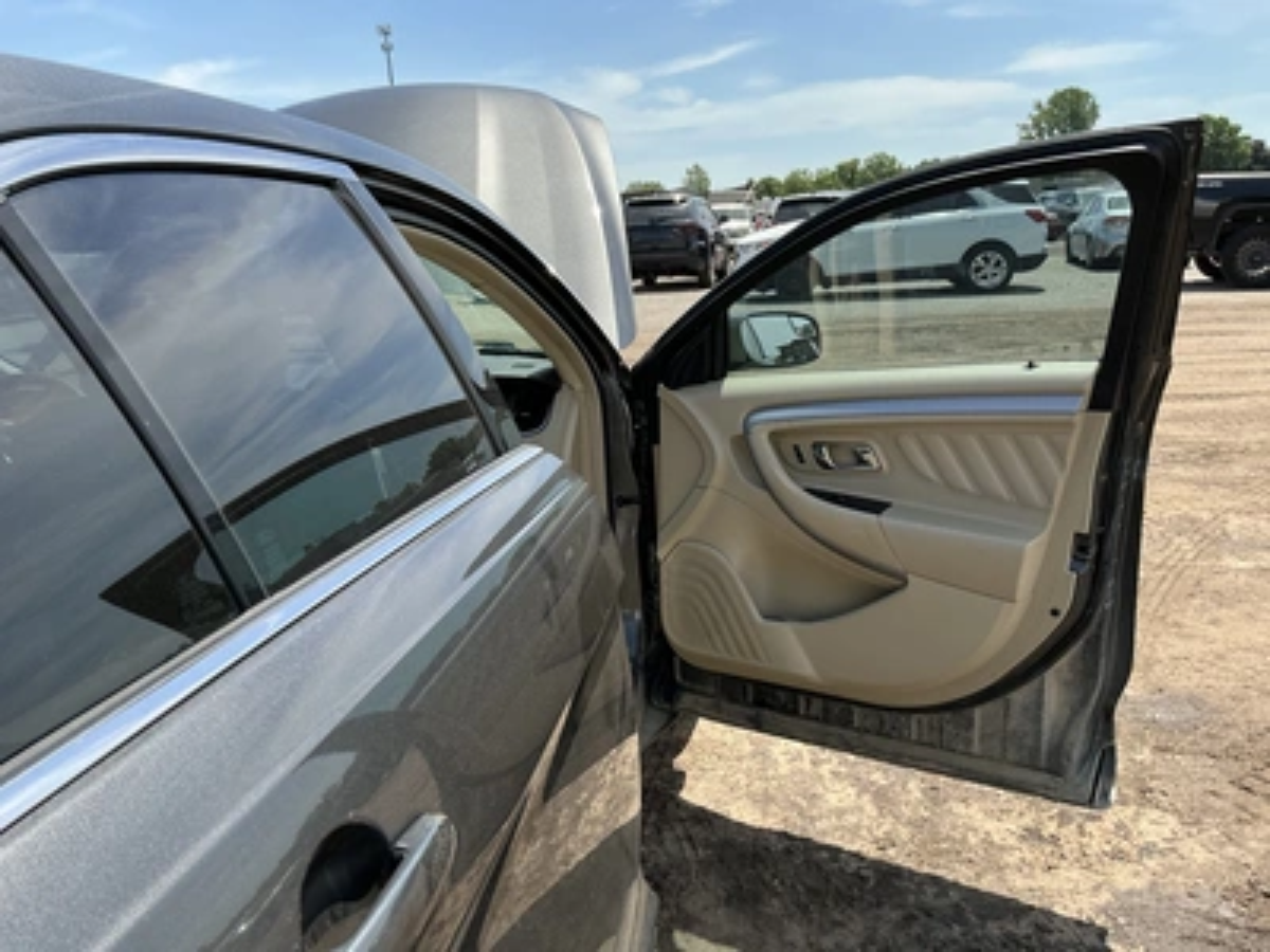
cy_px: 476
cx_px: 635
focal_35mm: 28
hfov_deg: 63.4
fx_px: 1027
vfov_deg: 49.7
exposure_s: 1/1076
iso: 25
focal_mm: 3
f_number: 1.8
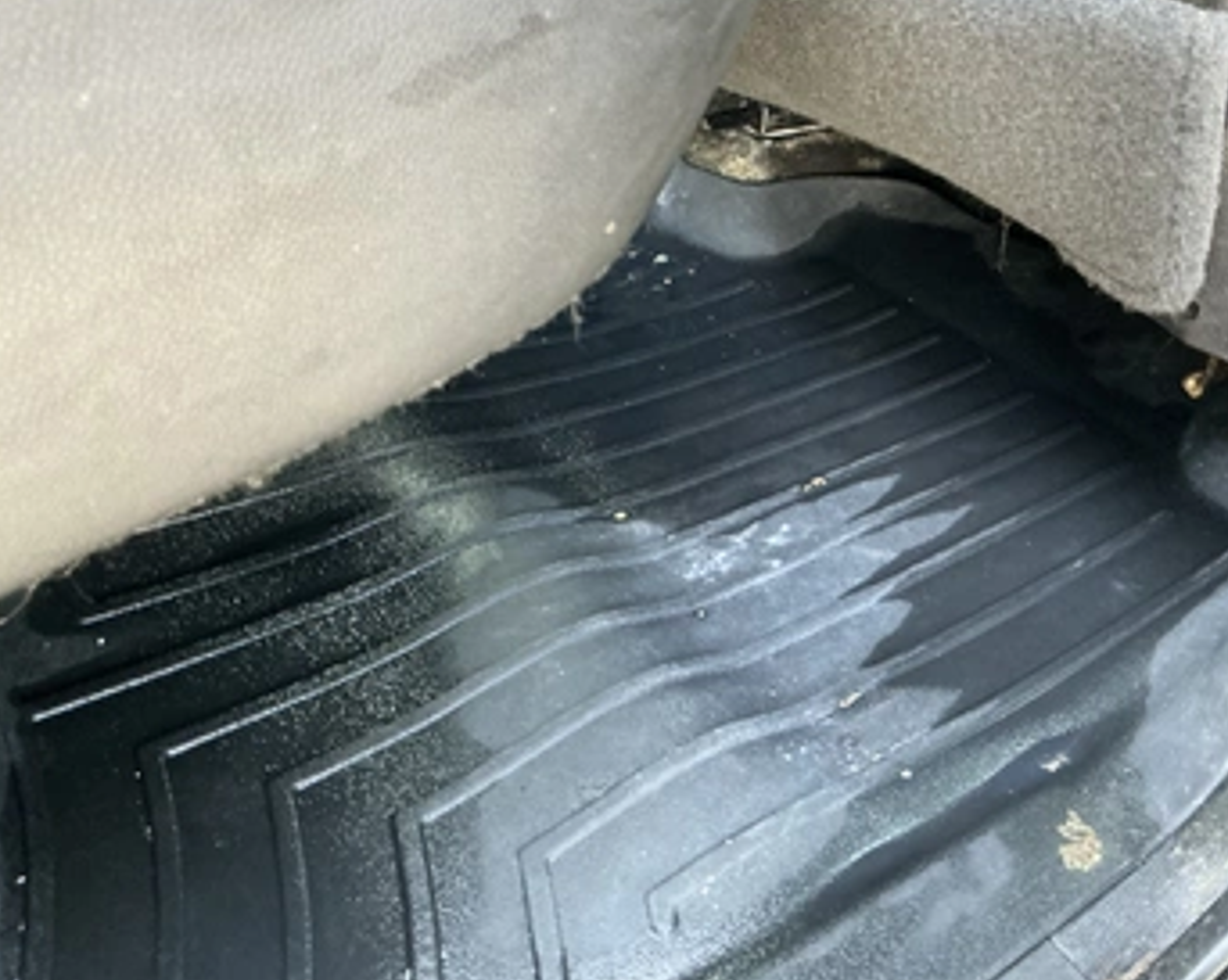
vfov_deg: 45.7
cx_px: 693
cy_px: 456
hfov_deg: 55.5
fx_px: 1162
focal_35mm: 32
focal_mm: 3
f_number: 1.8
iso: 320
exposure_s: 1/54
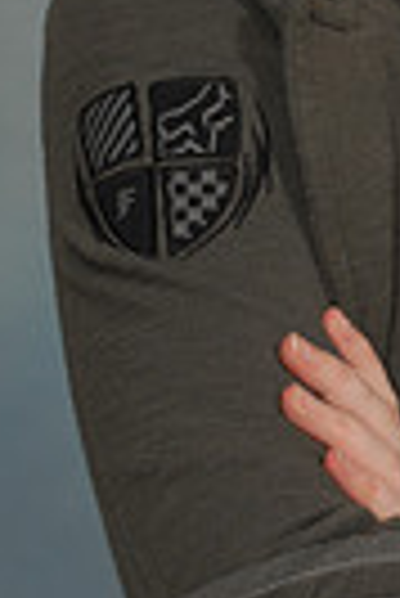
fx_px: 5668
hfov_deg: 4.0
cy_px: 342
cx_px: 719
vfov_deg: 6.0
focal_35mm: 341
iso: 100
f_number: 5.6
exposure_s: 1/125
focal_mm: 52
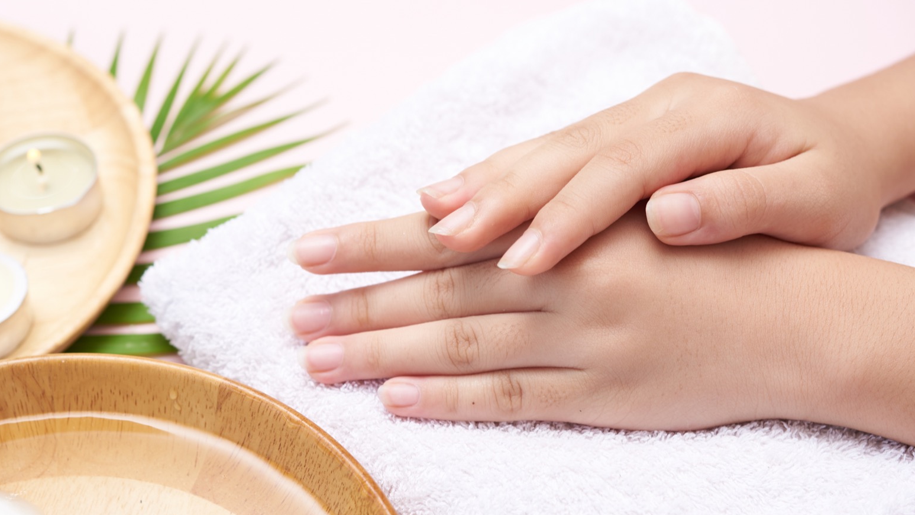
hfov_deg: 27.2
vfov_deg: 15.5
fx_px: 1892
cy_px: 308
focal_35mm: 78
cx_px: 404
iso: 160
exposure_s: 1/125
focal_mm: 60
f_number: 5
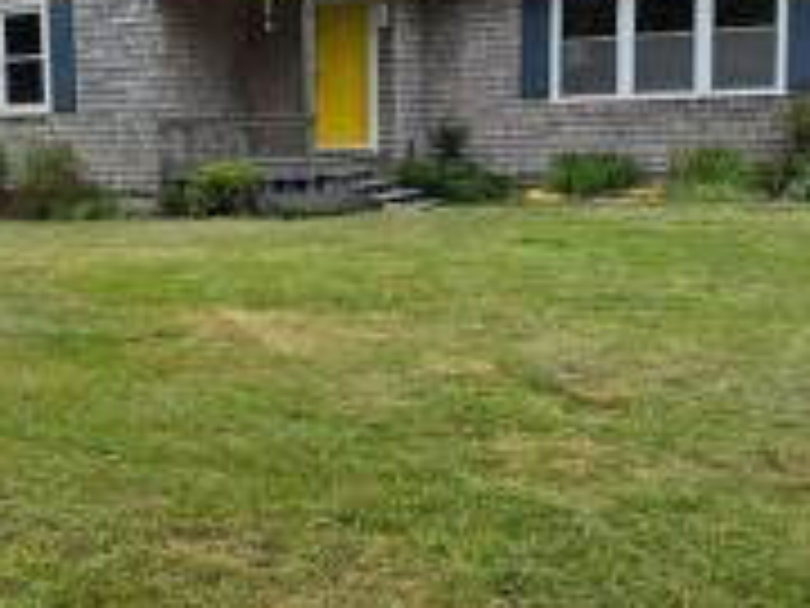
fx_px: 1193
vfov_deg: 28.5
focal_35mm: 51
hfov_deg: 35.8
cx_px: 126
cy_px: 248
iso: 80
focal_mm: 5.4
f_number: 1.8
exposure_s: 1/5104
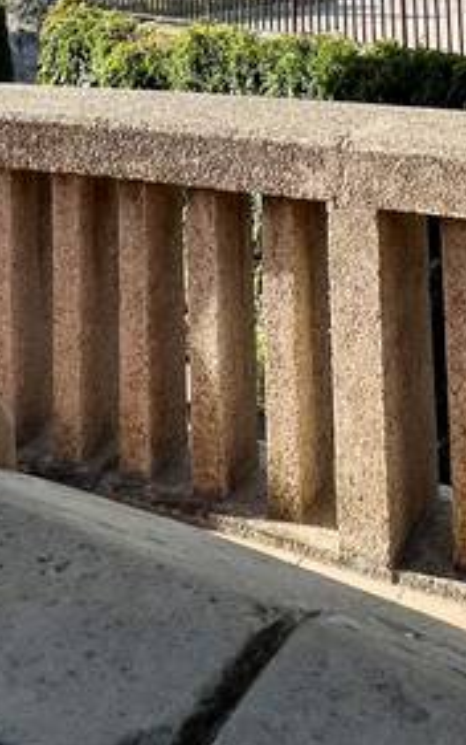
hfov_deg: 27.5
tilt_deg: +6.7
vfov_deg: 33.5
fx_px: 954
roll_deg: +1.1
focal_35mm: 47
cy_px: -178
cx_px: 214
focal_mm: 1.57
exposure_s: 1/1468
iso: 32
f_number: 1.8
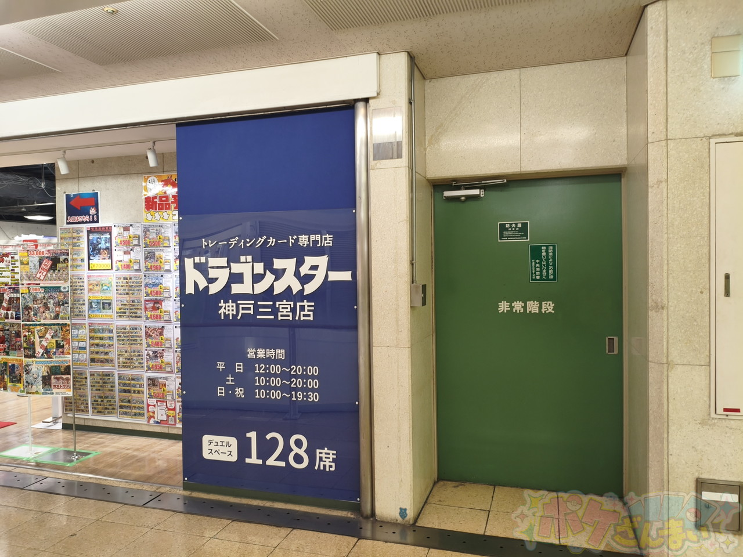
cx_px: 372
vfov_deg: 53.1
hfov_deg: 67.3
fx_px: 558
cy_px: 278
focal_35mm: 26
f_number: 1.5
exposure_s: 1/59.9
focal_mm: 4.94
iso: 200
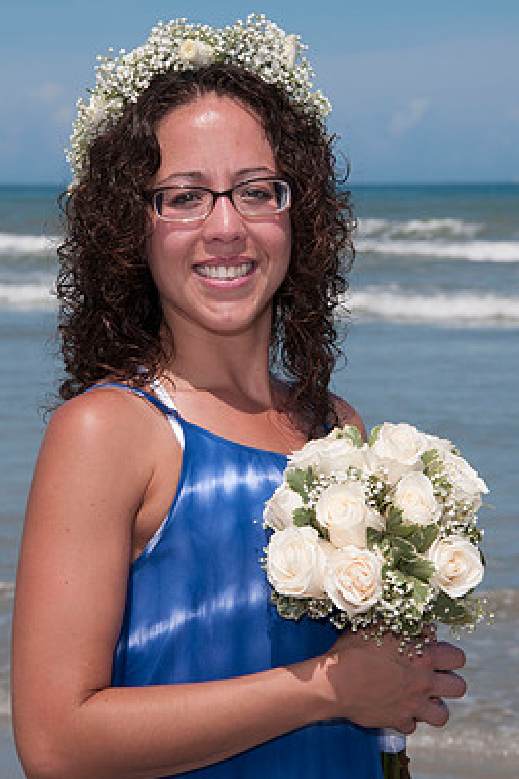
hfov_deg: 9.7
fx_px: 3073
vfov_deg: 14.5
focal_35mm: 142
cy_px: 357
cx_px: 264
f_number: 11
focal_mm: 80
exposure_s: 1/250
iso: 100
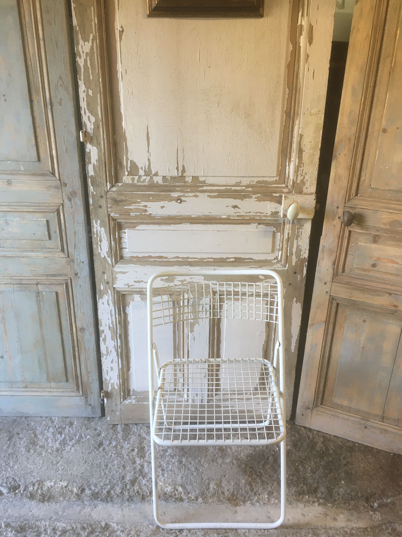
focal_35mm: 29
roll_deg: -0.2
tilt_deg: -25.6
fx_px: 449
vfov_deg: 61.7
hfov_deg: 48.2
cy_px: 268
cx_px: 201
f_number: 2.2
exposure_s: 1/33
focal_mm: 4.15
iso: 80
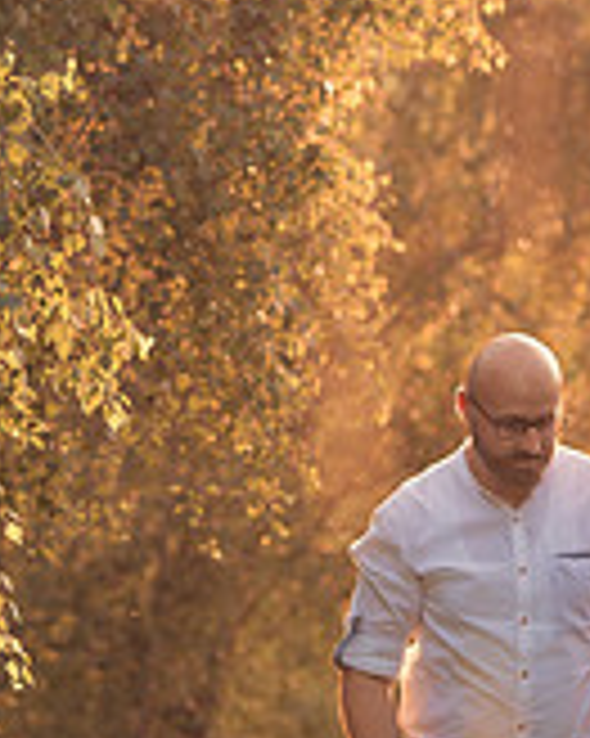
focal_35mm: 282
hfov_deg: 5.5
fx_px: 6161
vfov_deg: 6.9
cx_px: 365
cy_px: 513
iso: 400
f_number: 3.2
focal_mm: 85
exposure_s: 1/500
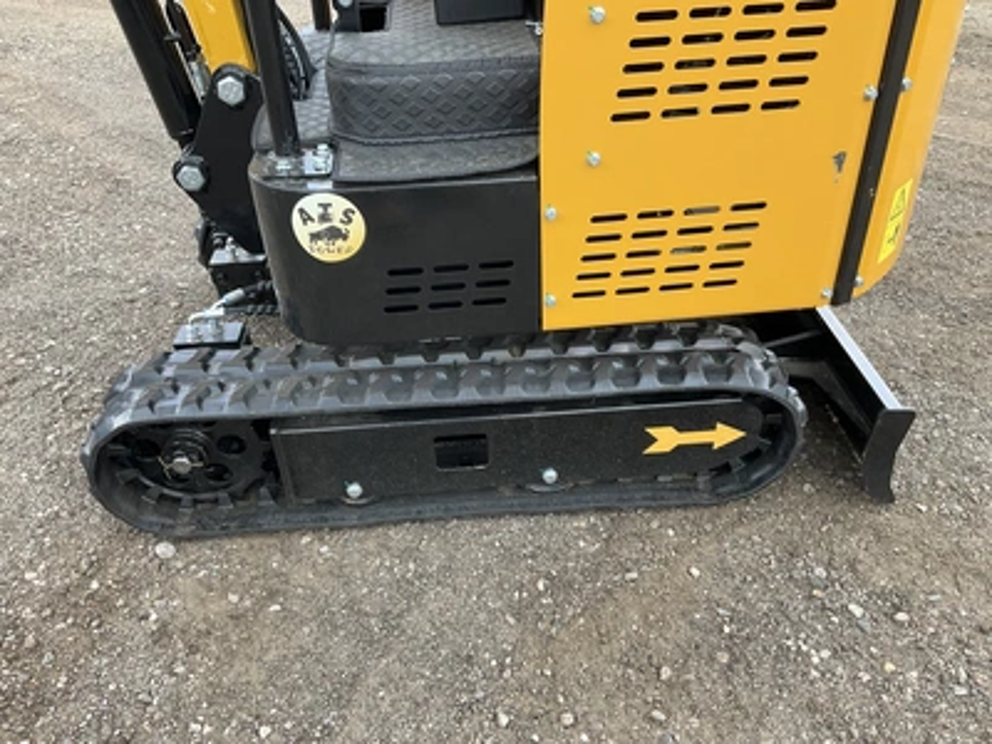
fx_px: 831
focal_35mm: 29
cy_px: 372
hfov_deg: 61.7
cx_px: 496
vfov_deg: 48.2
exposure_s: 1/122
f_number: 1.8
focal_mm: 3
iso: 20
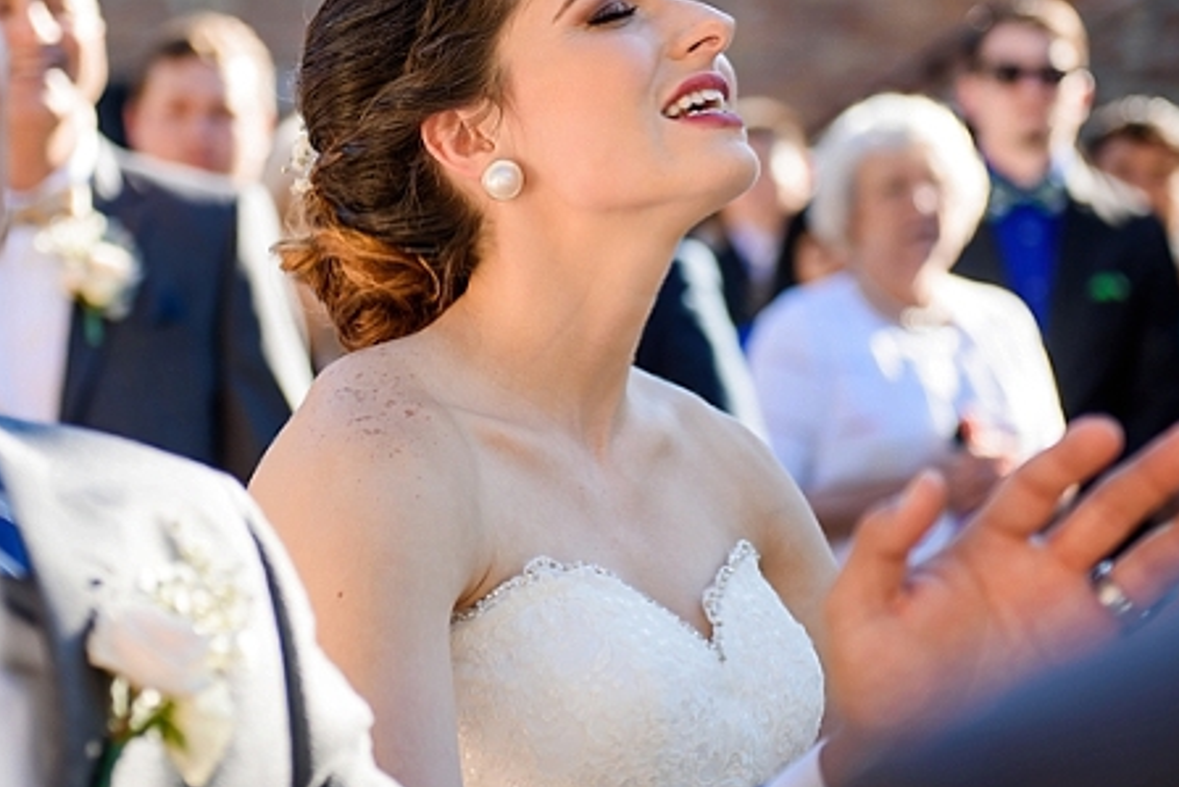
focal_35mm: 120
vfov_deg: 11.4
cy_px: 243
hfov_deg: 17.0
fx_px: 3931
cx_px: 405
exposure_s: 1/640
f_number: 2.8
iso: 160
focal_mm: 70
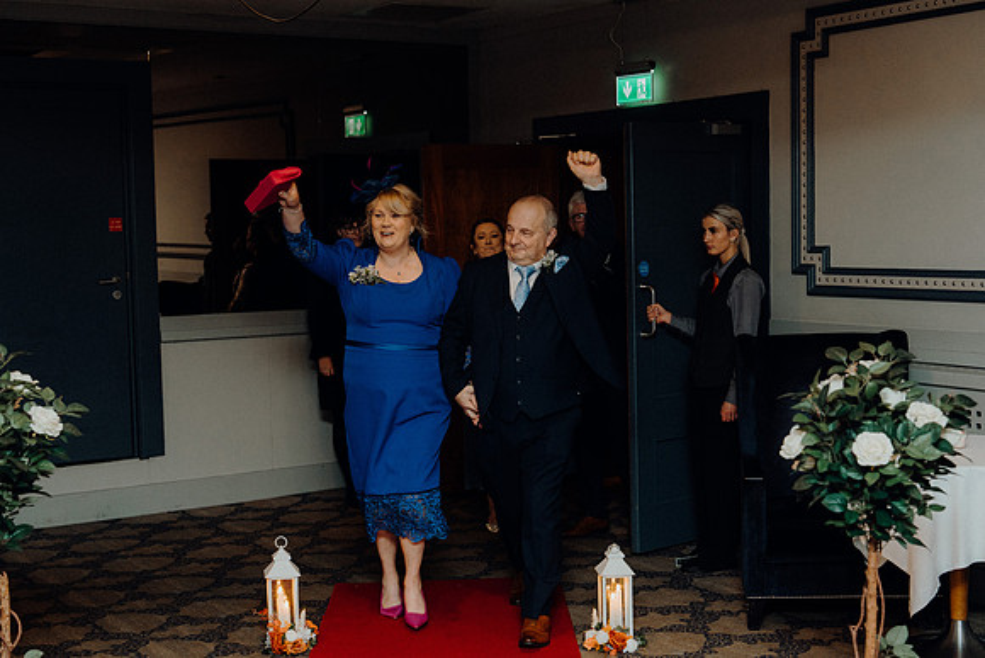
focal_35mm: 54
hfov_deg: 36.9
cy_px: 329
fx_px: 1478
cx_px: 492
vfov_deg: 25.1
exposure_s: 1/160
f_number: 3.5
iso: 2500
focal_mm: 54
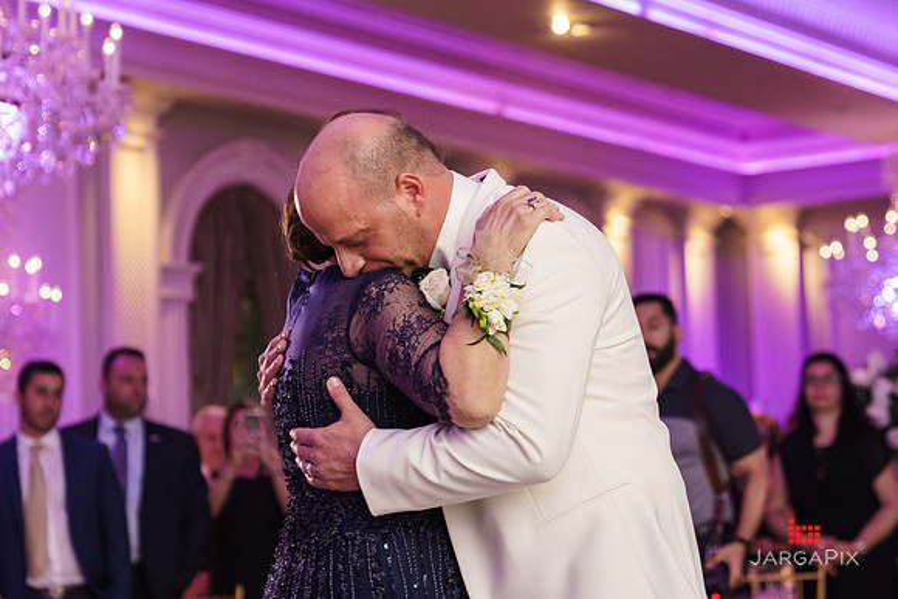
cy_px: 306
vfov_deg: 13.0
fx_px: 2638
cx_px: 508
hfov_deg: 19.3
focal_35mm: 106
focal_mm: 70
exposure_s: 1/200
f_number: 2.8
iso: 1600
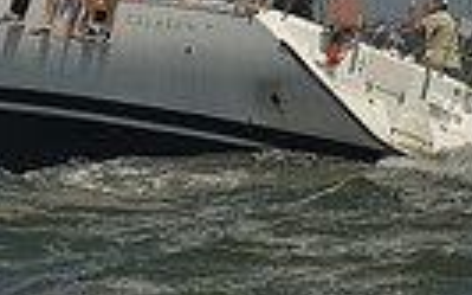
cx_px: 48
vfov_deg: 4.0
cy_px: -697
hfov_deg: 6.7
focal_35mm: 311
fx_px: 3999
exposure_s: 1/1000
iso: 280
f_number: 10
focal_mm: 70
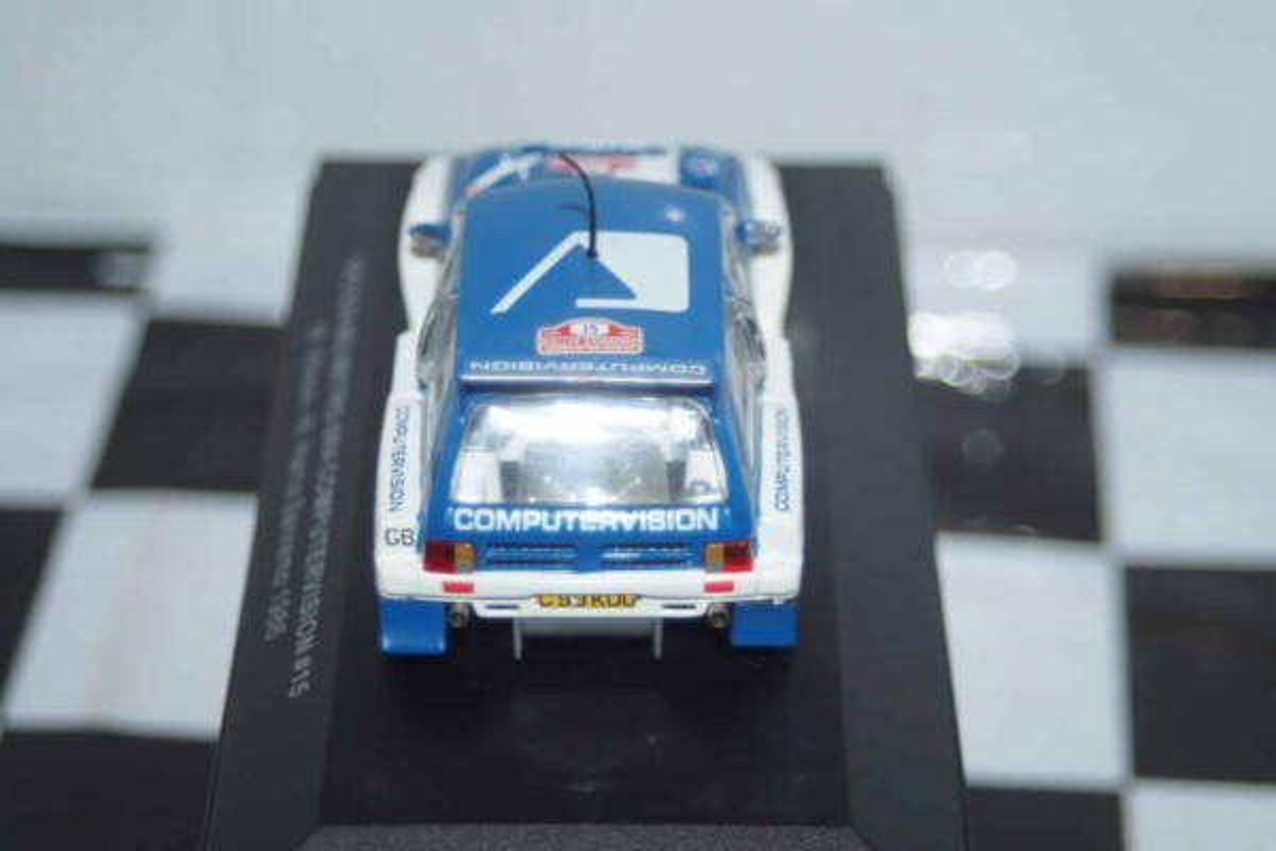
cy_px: 426
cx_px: 638
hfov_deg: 22.6
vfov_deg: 15.2
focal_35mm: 90
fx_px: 3190
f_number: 5.6
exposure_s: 1/60
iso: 320
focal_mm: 60
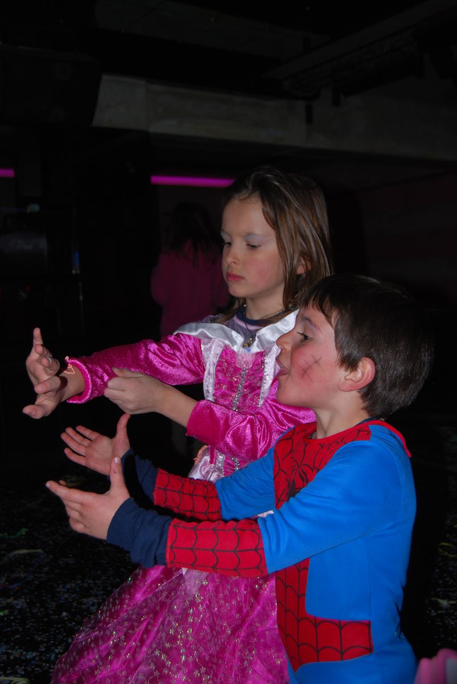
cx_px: 228
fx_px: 741
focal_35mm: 39
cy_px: 342
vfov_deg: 49.5
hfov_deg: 34.3
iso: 200
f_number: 4
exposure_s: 1/60
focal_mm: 26
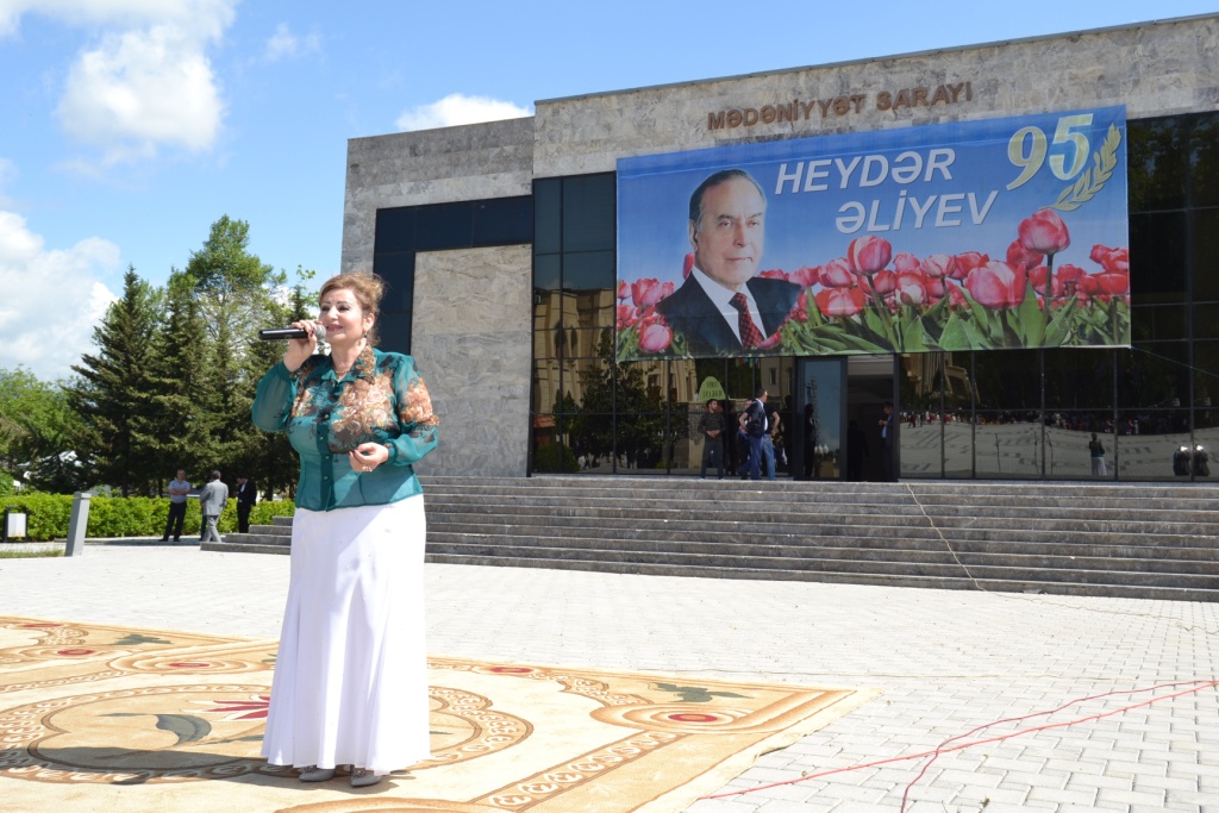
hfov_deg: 55.1
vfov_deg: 38.4
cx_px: 610
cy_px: 406
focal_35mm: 34
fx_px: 1168
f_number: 8
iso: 100
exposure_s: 1/200
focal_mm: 23
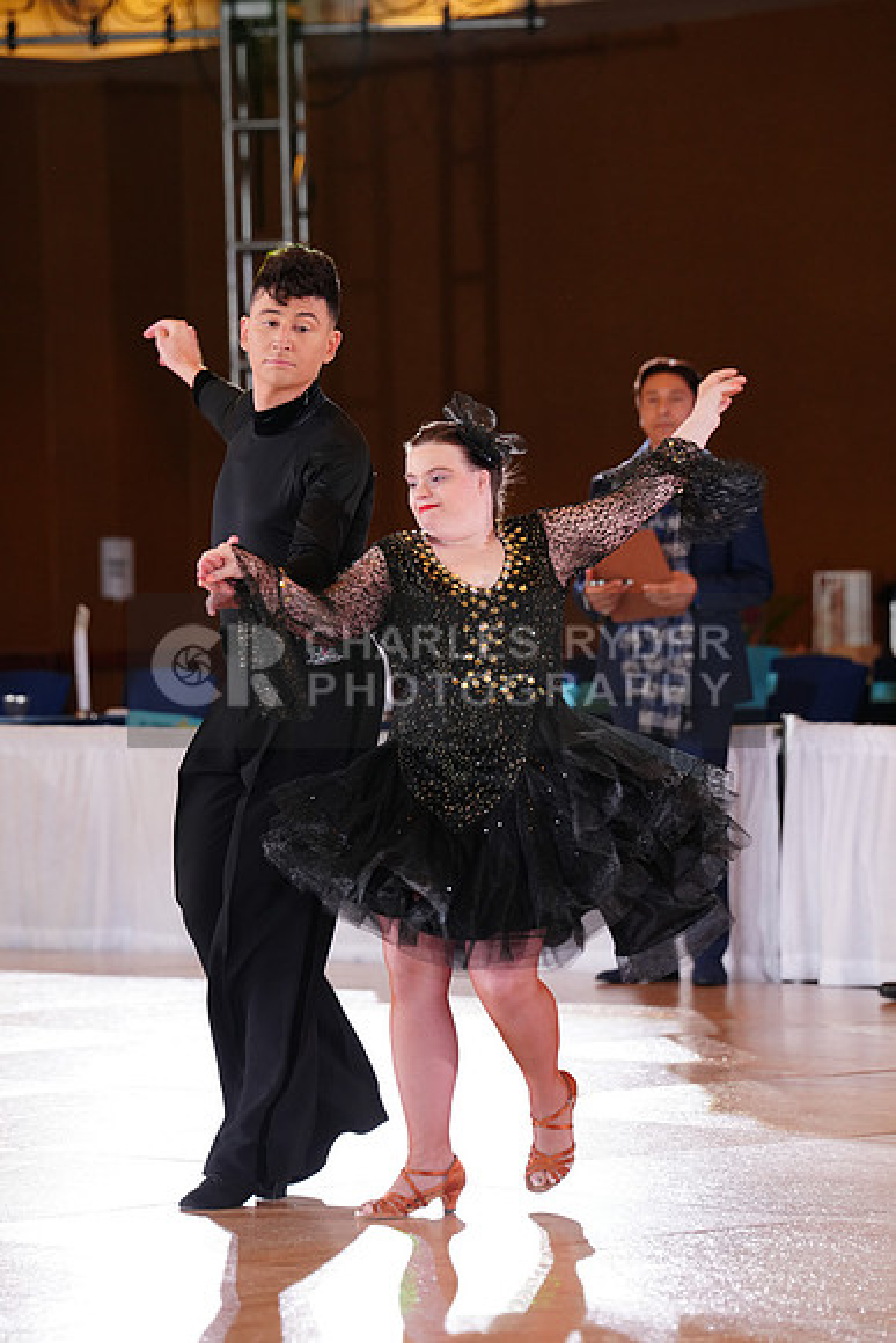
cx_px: 448
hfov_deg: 8.1
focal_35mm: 170
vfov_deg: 12.1
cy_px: 672
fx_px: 6342
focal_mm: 170
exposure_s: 1/160
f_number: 5
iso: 1600
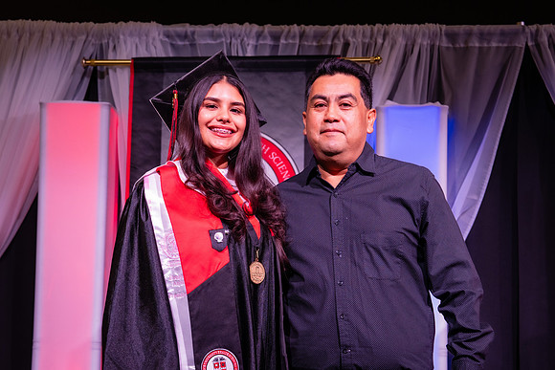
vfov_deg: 16.3
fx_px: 1289
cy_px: 201
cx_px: 256
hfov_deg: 24.3
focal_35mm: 84
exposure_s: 1/160
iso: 1250
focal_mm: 70
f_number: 5.6
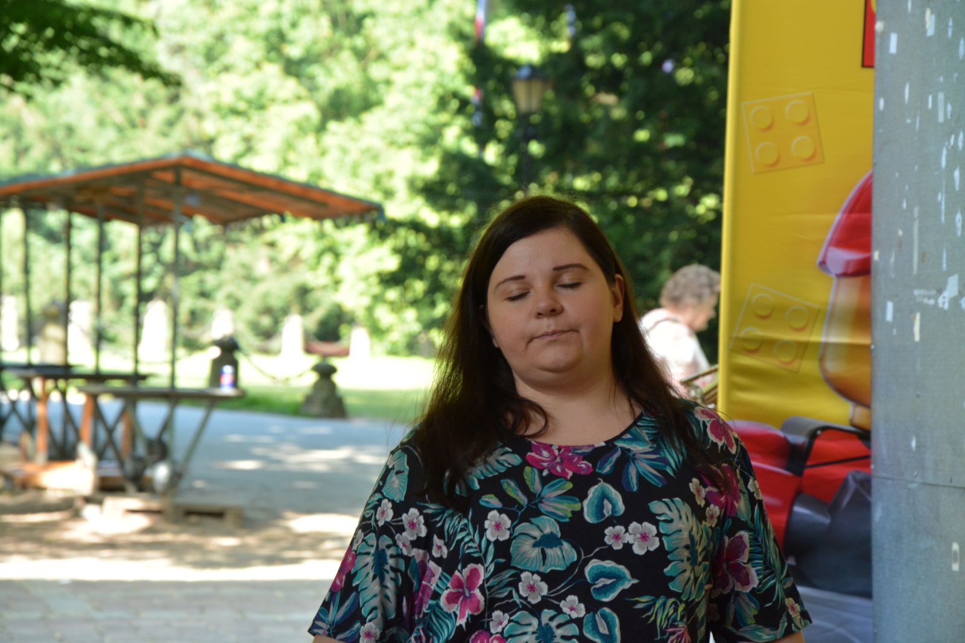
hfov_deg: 13.0
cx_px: 482
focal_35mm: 158
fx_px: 4222
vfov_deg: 8.7
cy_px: 322
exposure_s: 1/125
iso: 800
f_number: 9
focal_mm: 105
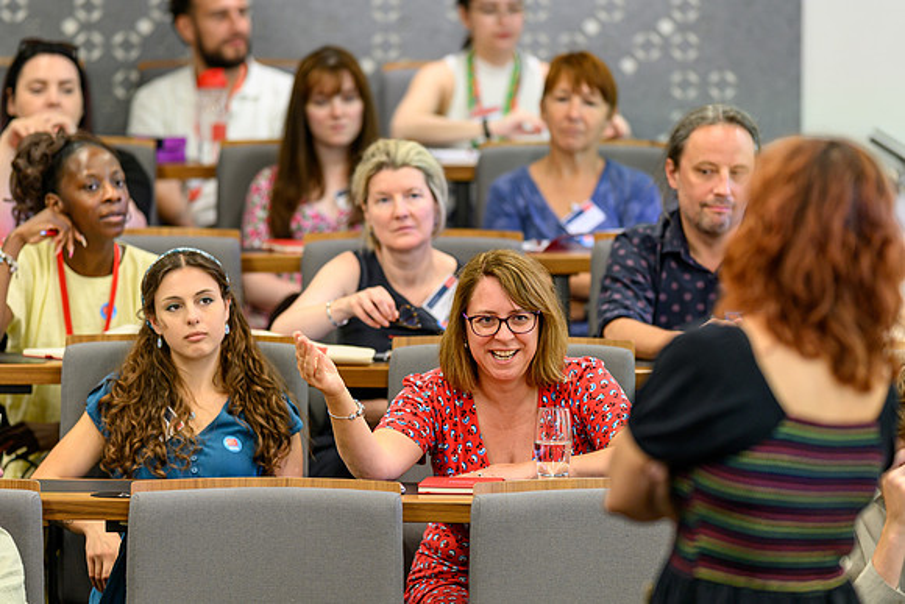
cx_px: 452
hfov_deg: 10.2
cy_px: 302
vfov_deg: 6.8
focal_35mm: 202
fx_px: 5080
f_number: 1.8
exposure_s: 1/200
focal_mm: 135
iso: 560
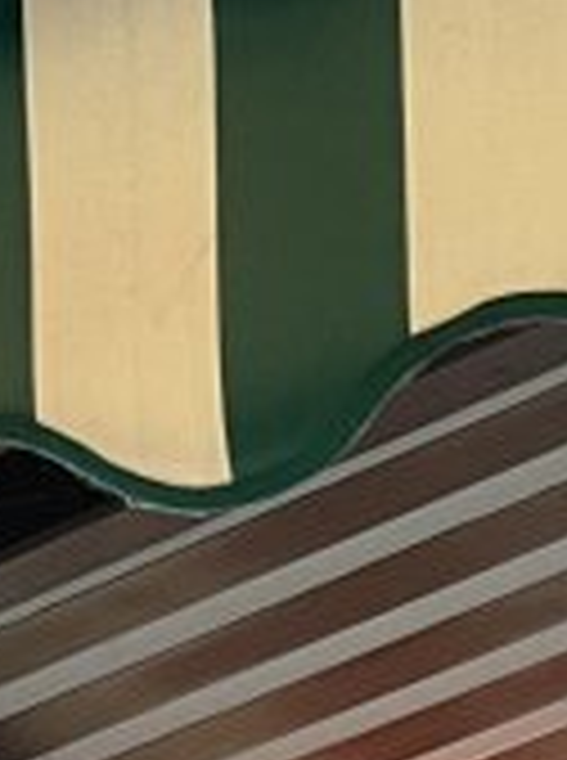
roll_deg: +0.4
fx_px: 4056
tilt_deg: -4.8
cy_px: 2464
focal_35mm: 185
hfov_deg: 7.8
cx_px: 873
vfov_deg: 8.5
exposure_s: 1/43
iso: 200
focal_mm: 5.7
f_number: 1.5
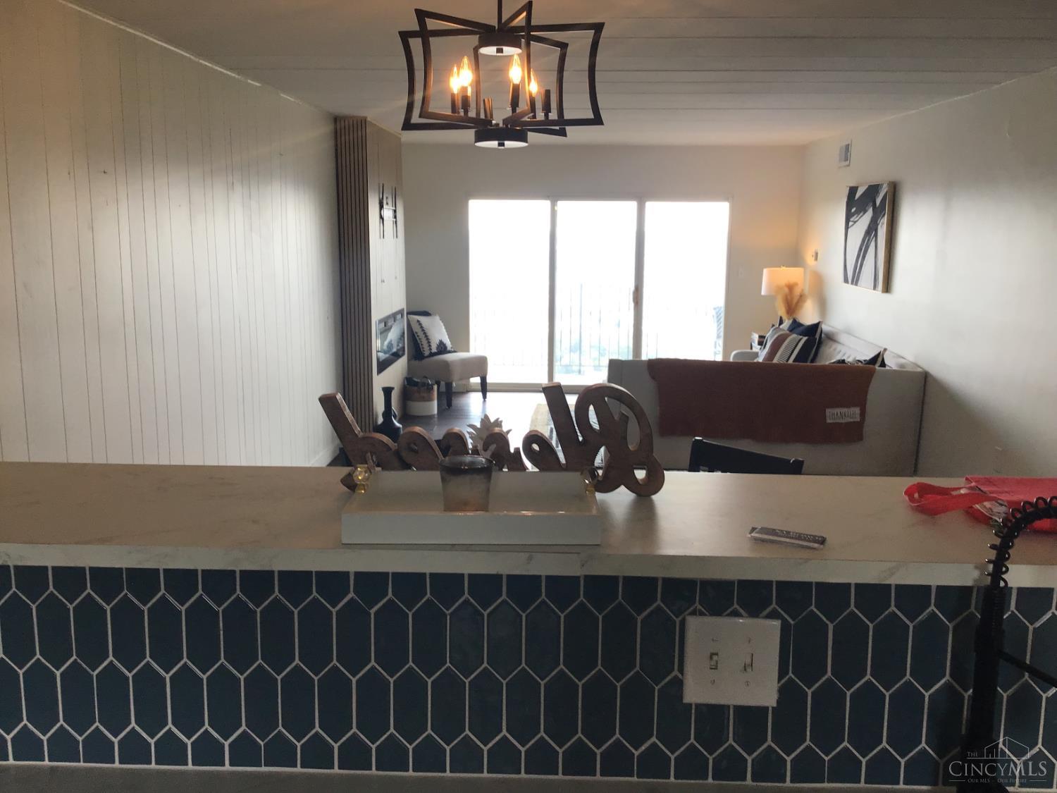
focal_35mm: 31
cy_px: 396
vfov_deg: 45.4
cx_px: 528
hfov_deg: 58.4
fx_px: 947
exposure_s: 1/60
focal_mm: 3.3
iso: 32
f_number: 2.4
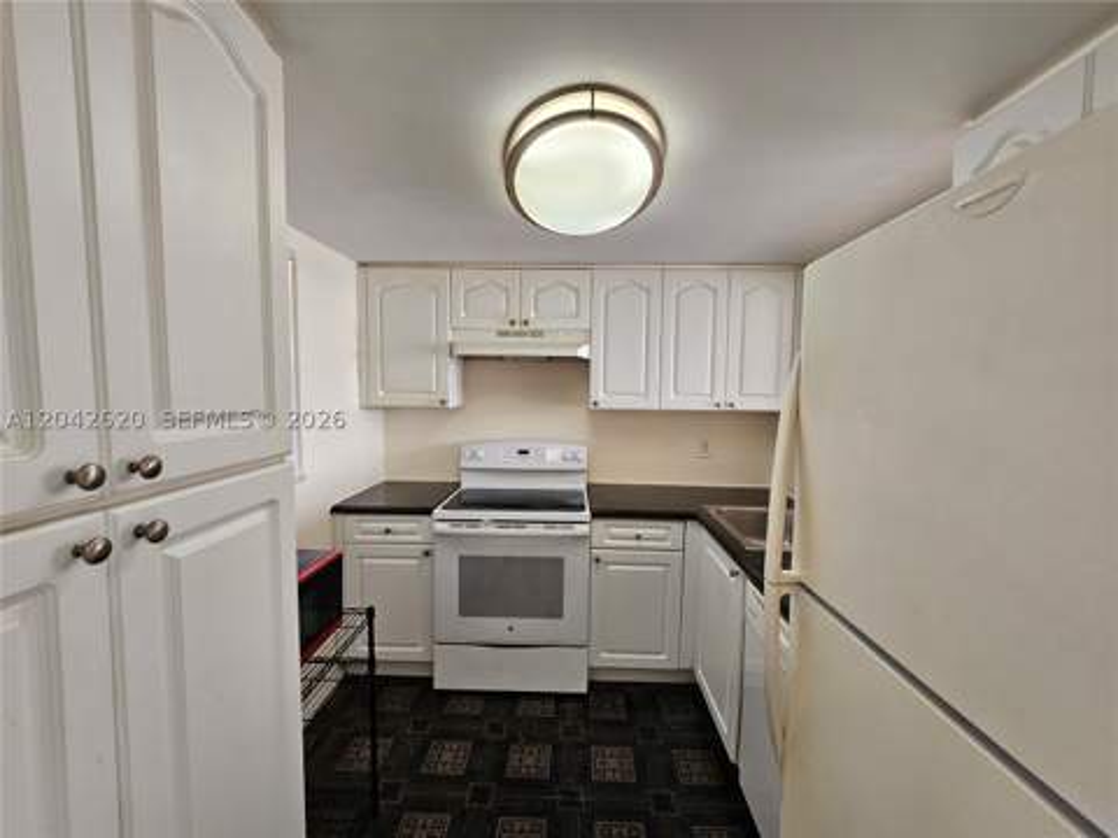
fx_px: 420
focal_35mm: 13
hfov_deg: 106.2
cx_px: 559
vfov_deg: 89.9
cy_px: 419
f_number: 2.2
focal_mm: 2.2
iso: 125
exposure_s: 1/60
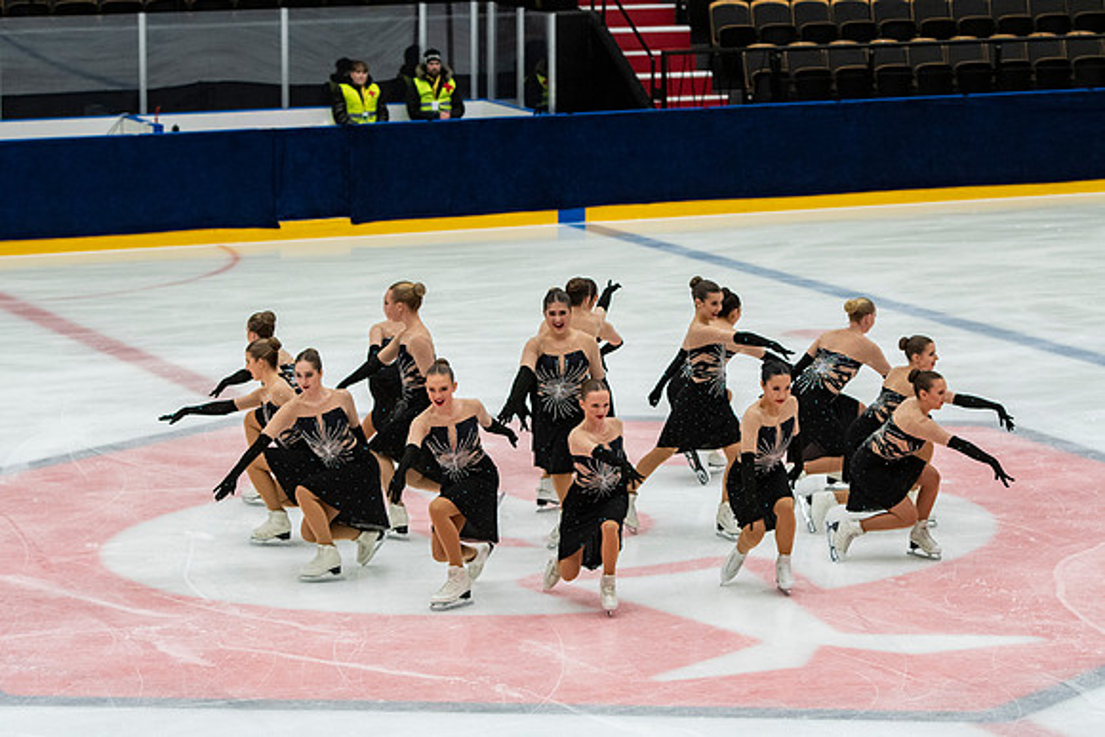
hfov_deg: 14.9
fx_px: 4237
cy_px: 368
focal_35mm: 138
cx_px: 552
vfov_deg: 9.9
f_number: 4
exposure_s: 1/500
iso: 1250
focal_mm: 92
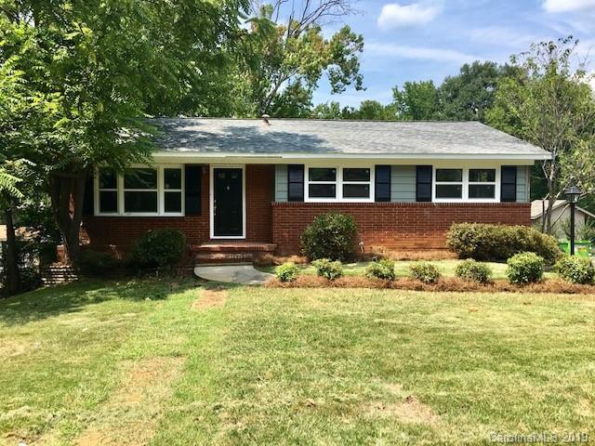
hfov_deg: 61.7
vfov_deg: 48.2
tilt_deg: -2.7
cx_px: 298
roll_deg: -0.7
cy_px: 223
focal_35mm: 29
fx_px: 498
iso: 25
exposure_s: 1/962
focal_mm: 4.15
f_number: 2.2
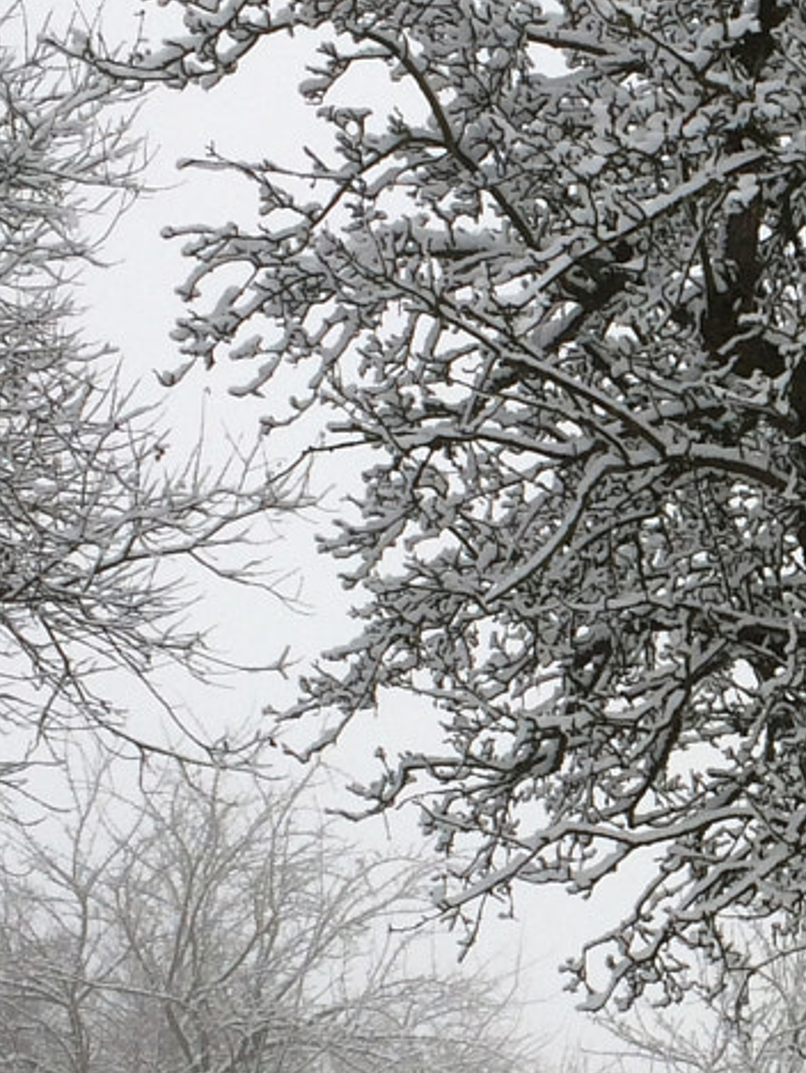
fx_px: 3072
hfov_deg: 14.3
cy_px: 679
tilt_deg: +16.3
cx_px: 1078
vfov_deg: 19.8
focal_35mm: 99
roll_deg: -0.9
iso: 32
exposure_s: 1/1466
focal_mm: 4.15
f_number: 2.2
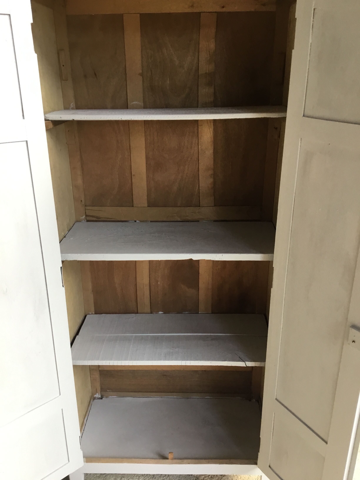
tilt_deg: -20.7
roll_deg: -0.2
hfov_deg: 45.4
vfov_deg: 58.4
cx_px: 180
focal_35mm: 31
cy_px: 240
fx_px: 430
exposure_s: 1/33
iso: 40
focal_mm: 3.3
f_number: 2.4
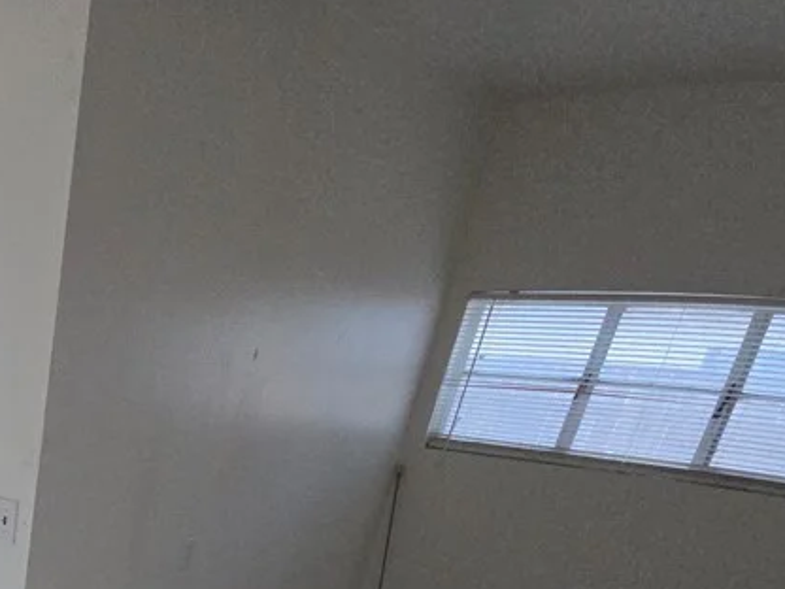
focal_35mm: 32
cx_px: -117
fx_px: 726
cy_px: 676
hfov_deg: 42.0
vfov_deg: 36.1
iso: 160
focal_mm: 2.2
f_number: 2.2
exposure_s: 1/60
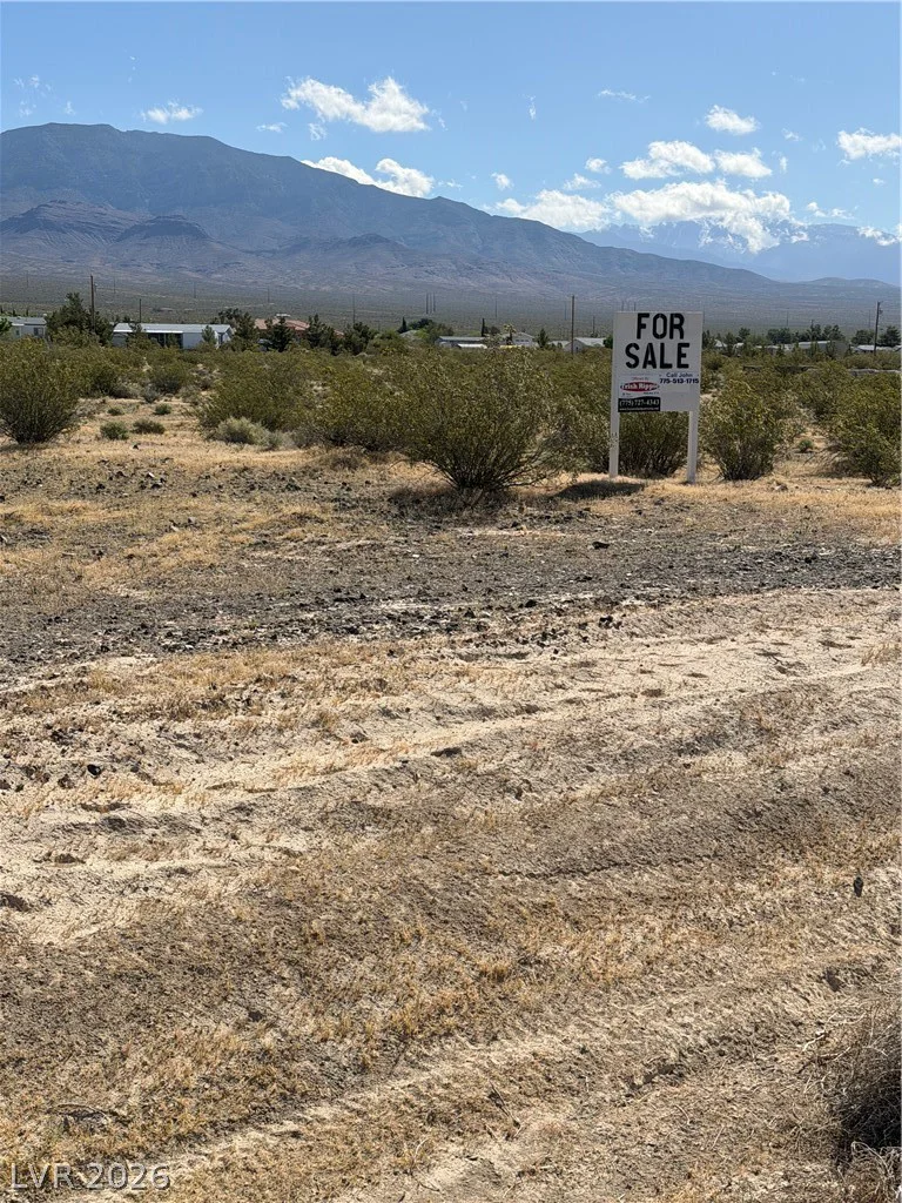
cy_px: 602
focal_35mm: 48
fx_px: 1668
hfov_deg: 30.3
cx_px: 451
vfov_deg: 39.7
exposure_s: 1/7143
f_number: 1.78
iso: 64
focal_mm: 6.76
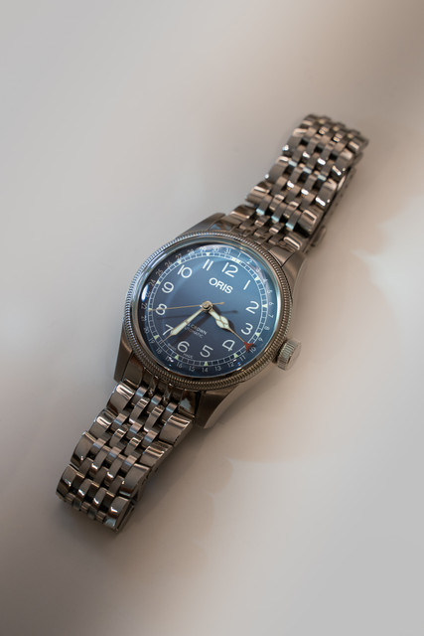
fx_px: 1324
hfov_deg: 18.2
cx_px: 212
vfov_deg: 27.0
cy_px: 318
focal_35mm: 75
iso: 500
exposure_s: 1/20
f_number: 8
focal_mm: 75
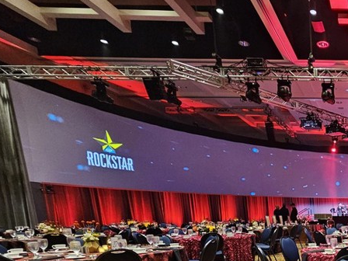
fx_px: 292
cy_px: 271
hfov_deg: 45.7
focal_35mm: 29
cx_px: 385
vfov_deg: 40.9
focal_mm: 2.2
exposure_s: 1/30
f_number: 2.2
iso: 400
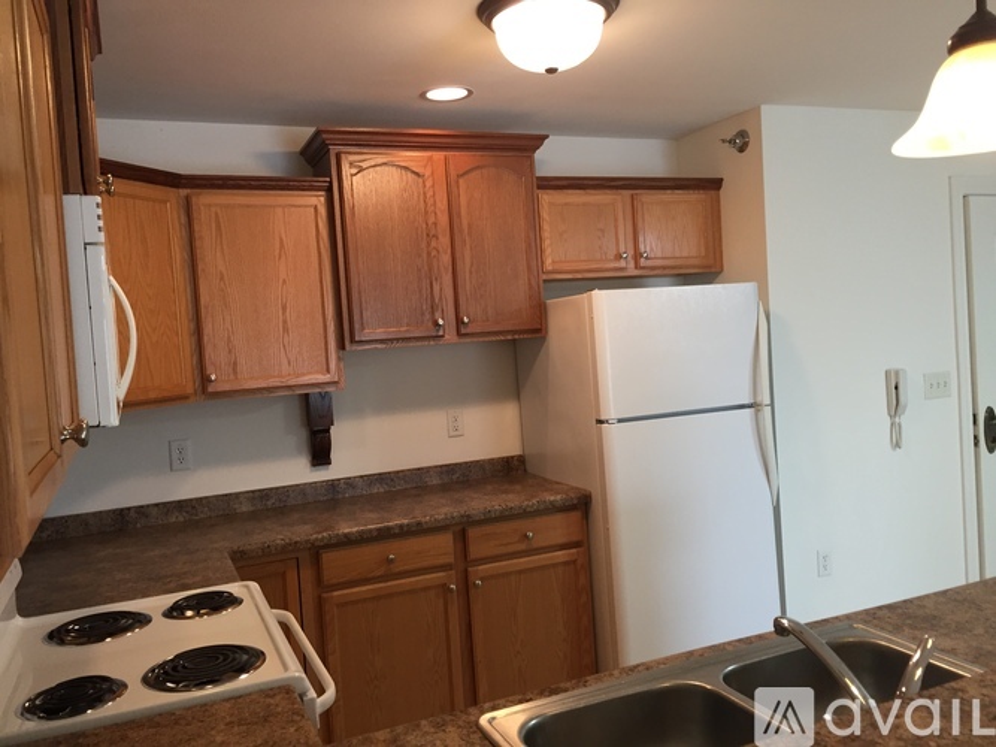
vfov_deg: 48.2
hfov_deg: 61.7
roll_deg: +3.0
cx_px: 498
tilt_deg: -3.6
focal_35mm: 29
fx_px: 834
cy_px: 374
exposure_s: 1/30
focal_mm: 4.15
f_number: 2.2
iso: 50
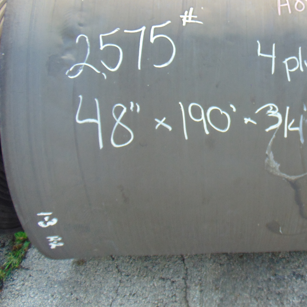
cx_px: 247
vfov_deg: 37.8
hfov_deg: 37.0
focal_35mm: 44
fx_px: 441
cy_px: 96
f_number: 3
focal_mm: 4.5
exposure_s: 1/160
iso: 80
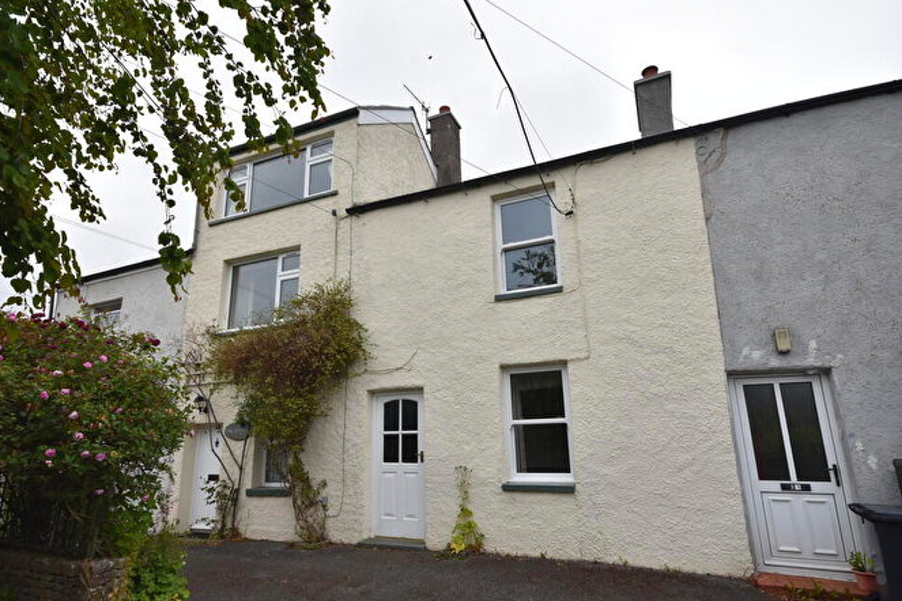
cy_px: 315
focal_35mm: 19
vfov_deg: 64.5
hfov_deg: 86.9
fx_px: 476
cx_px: 439
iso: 200
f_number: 8
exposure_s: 1/500
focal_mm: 12
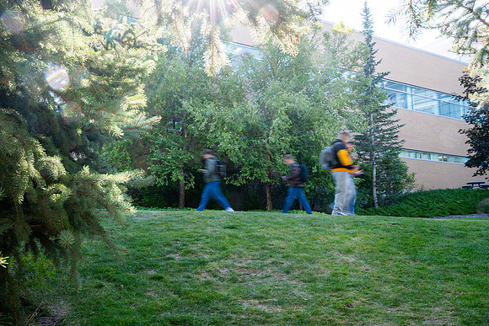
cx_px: 244
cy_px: 163
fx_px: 489
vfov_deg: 36.9
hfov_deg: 53.1
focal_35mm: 36
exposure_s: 1/13
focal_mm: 36
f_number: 22
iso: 200
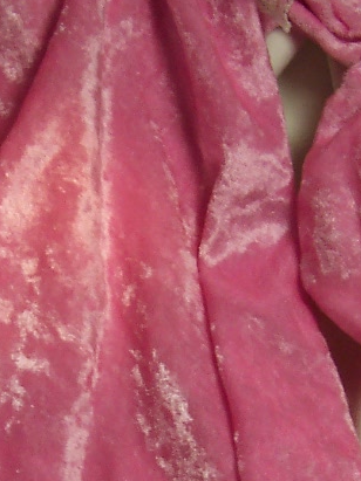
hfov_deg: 13.6
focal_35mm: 108
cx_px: 52
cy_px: 472
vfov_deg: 17.8
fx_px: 1503
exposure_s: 1/90
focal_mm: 5.6
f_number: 2.8
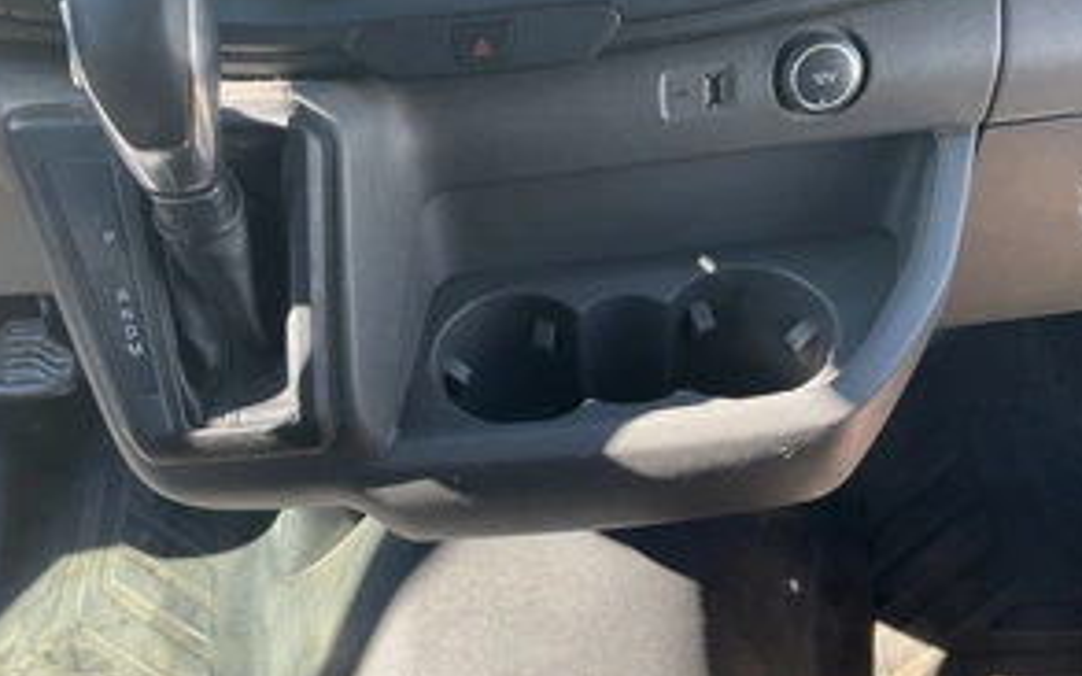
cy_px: 421
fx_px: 1238
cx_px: 425
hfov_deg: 46.9
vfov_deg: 30.4
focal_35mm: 42
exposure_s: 1/123
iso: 20
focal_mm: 3
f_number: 1.8
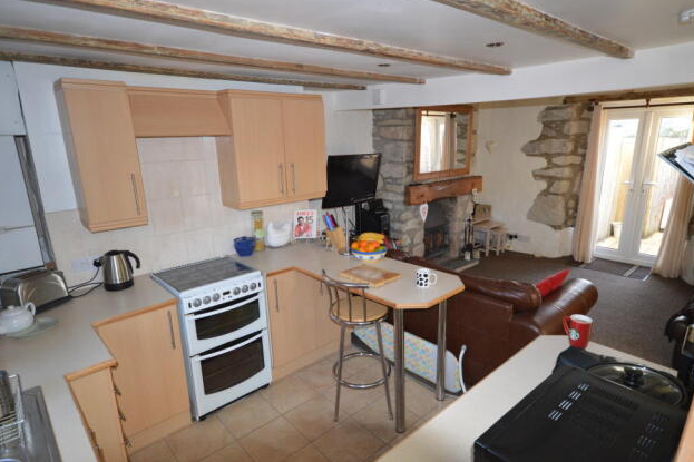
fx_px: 396
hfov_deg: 82.5
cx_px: 358
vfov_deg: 60.6
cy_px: 236
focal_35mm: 21
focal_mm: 13
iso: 800
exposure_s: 1/60
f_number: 4.5
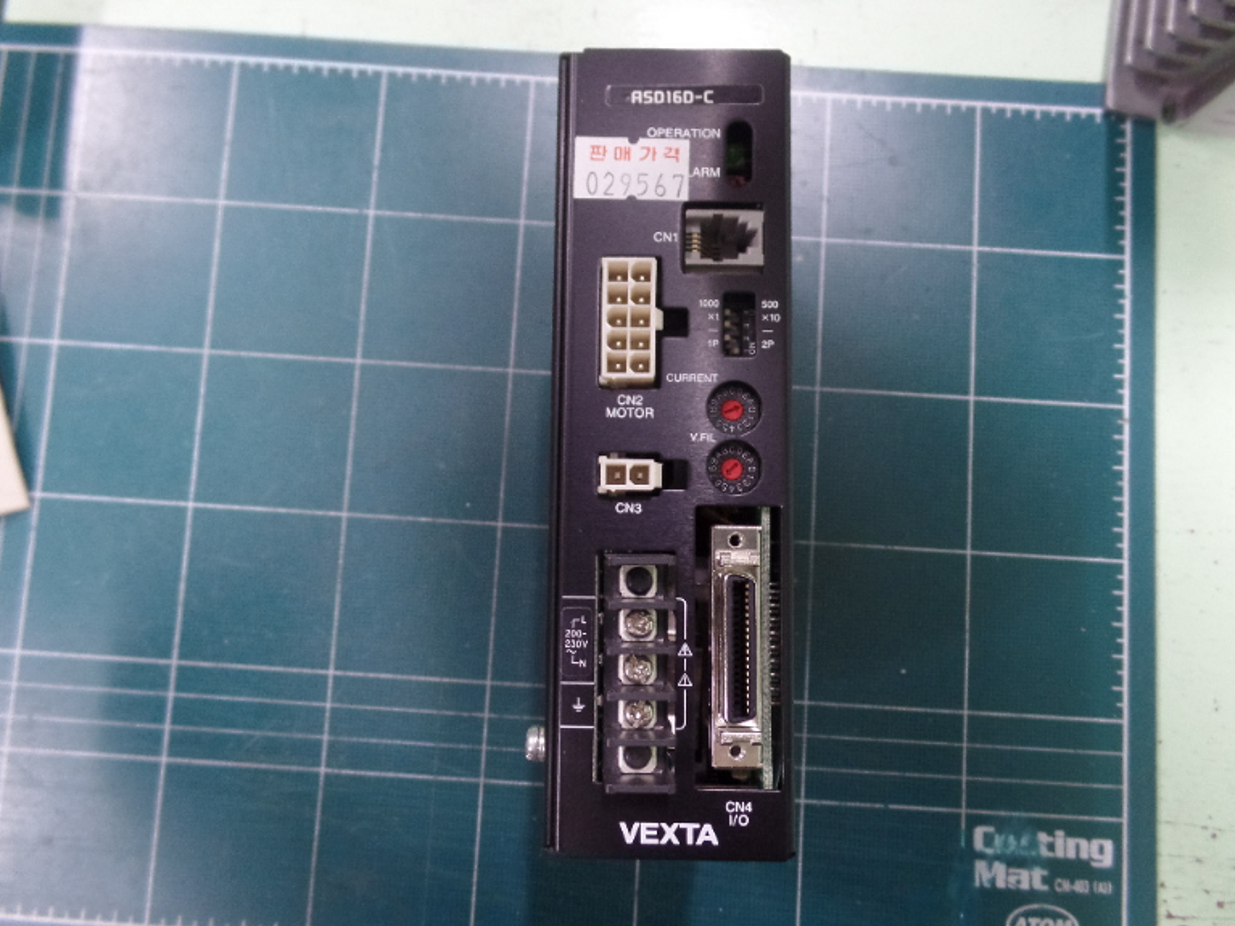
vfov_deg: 56.8
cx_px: 610
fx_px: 856
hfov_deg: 71.6
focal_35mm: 24
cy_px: 456
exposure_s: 1/30
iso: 400
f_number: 2.8
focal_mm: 4.1
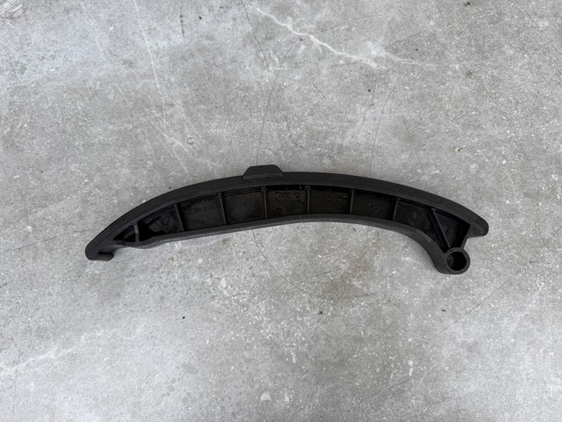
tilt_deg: -78.3
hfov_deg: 71.6
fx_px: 390
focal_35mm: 24
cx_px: 281
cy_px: 211
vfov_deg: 56.8
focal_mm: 6.76
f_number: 1.78
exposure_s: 1/473
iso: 80
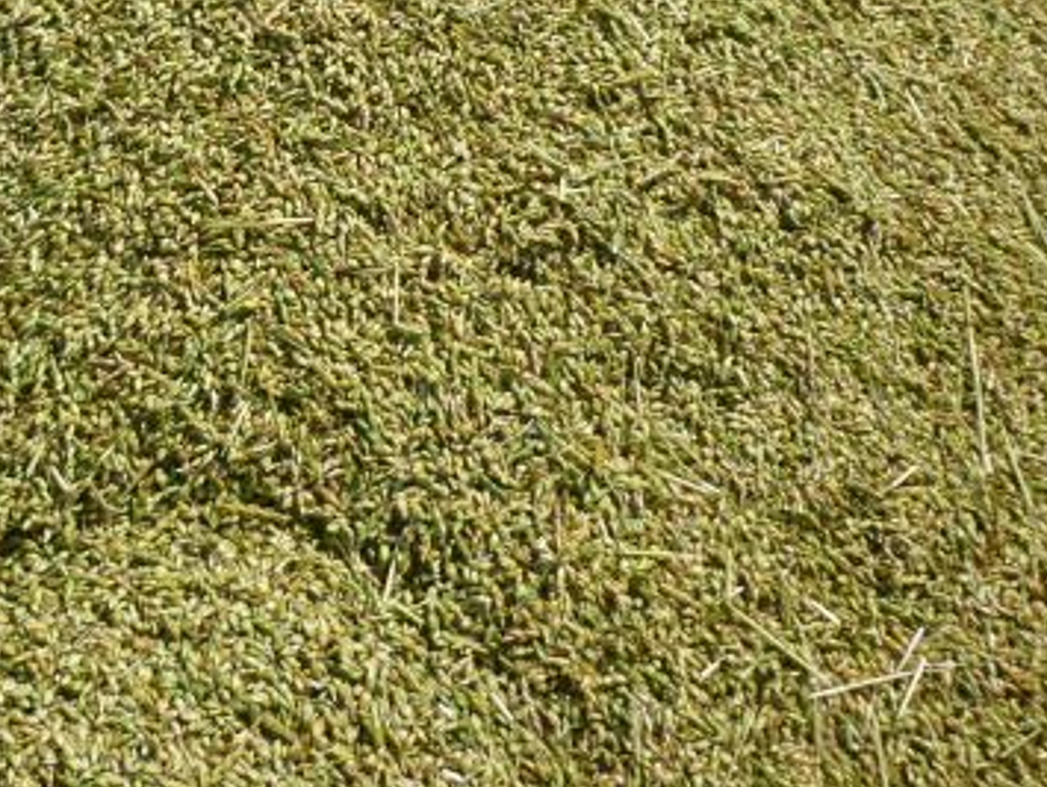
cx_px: 212
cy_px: 75
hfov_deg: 29.1
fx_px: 1968
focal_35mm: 65
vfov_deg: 22.1
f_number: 8
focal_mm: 5.5
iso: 80
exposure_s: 1/250
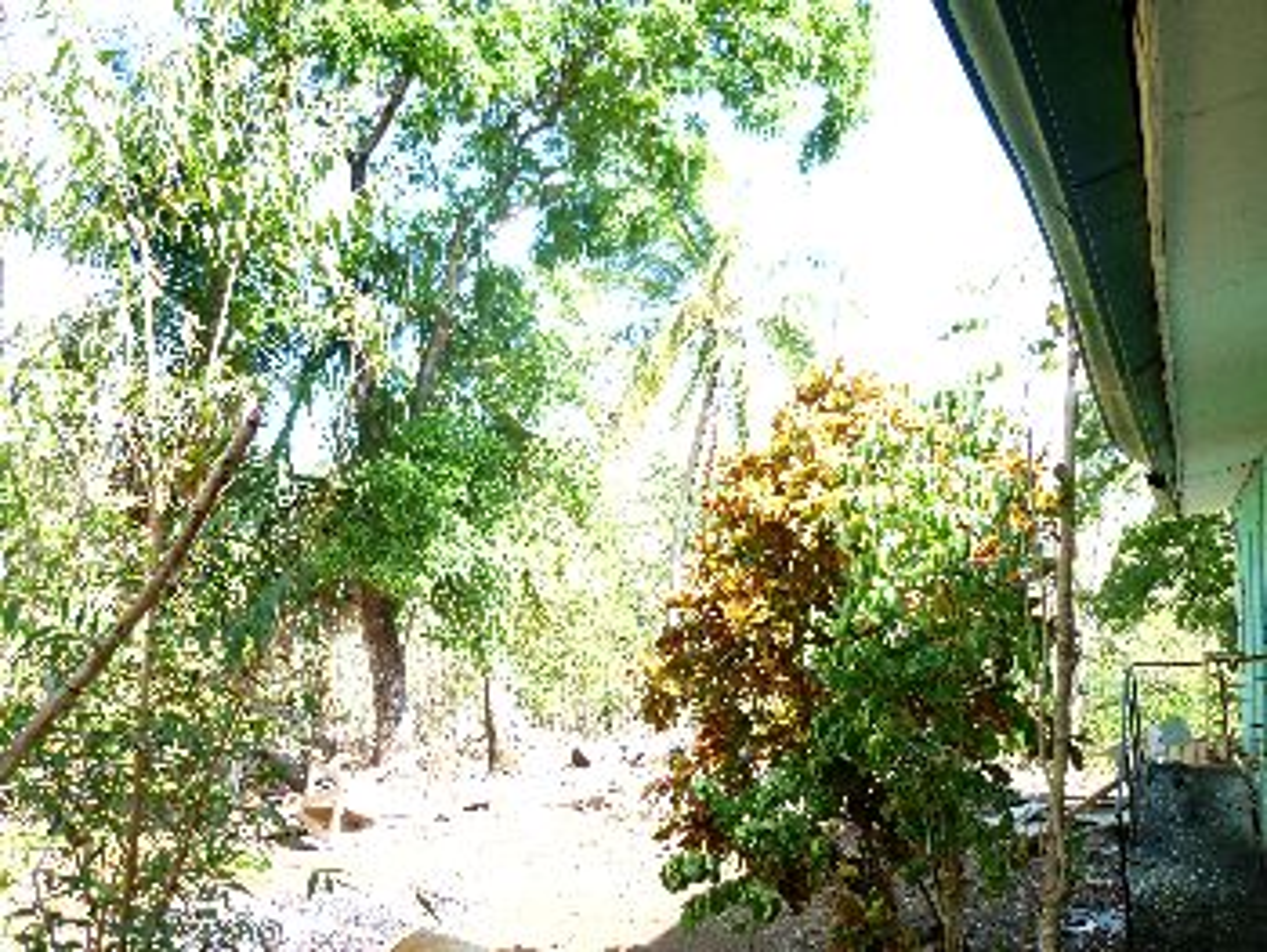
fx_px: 1135
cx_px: 634
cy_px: 476
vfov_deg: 45.5
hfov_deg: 58.3
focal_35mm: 31
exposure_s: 1/125
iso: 80
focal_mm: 5.5
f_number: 2.8
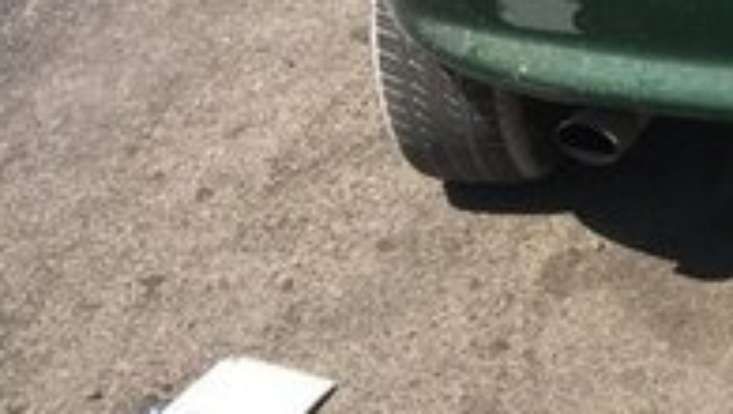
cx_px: 1049
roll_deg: -2.2
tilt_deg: -11.8
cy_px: -337
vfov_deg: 10.6
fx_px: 2081
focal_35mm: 107
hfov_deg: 18.1
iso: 25
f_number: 2.2
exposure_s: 1/1326
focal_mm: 4.15
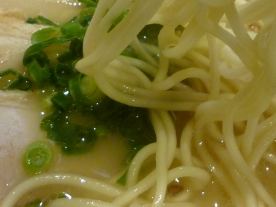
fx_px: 510
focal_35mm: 64
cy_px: -12
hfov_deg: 29.8
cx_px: 208
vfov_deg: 21.9
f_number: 3.1
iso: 250
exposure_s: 1/60
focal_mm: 5
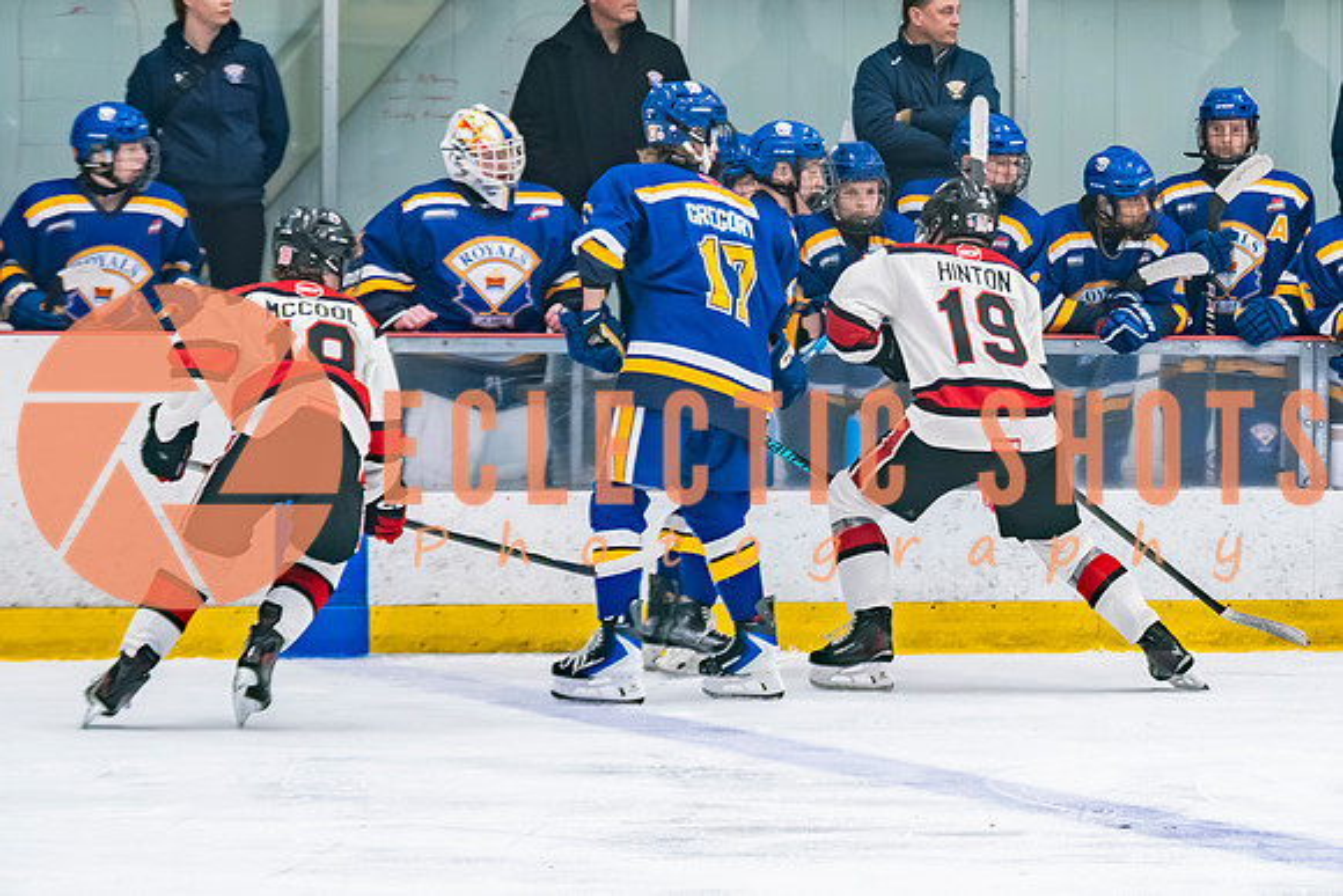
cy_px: 549
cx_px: 1099
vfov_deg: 6.0
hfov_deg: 8.9
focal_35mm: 230
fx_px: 8586
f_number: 2.8
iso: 1250
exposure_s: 1/640
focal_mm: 102
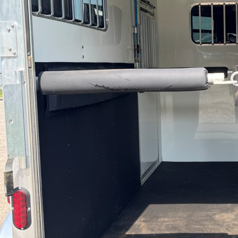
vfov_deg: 31.1
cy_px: 106
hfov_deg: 29.4
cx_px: 227
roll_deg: +0.2
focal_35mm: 55
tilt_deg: -2.7
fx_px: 428
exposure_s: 1/853
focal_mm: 6.76
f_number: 1.78
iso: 80
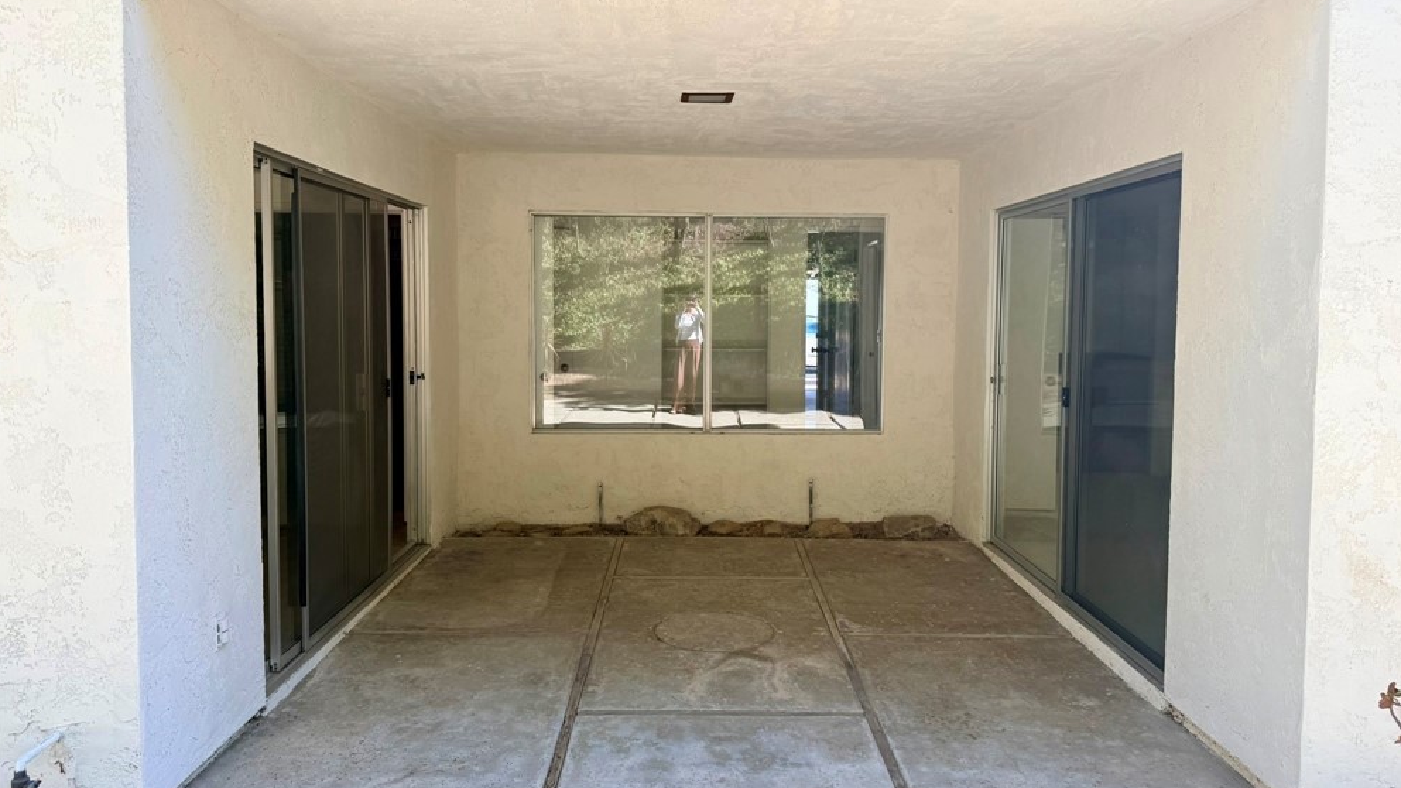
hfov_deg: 69.8
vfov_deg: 42.9
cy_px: 374
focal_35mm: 27
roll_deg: +0.0
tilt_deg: -2.6
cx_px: 719
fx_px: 1003
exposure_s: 1/501
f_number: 1.78
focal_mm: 6.76
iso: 80
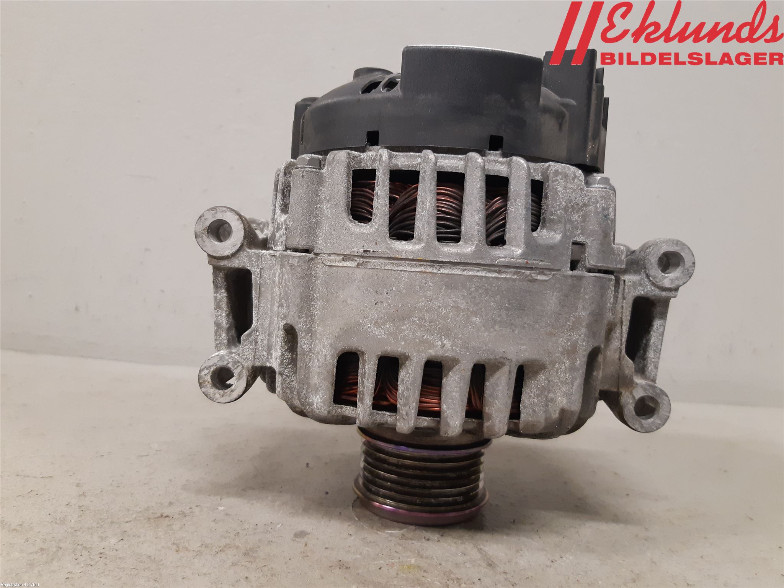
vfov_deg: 53.1
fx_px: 589
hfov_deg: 67.3
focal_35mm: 26
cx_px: 392
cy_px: 294
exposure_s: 1/50
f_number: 1.7
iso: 250
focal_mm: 3.93
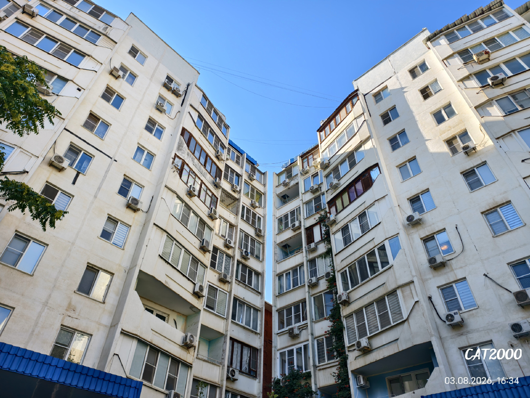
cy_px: 199
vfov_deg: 58.9
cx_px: 265
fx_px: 352
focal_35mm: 23
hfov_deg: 73.9
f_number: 1.57
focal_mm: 6.54
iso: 72
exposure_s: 1/1709
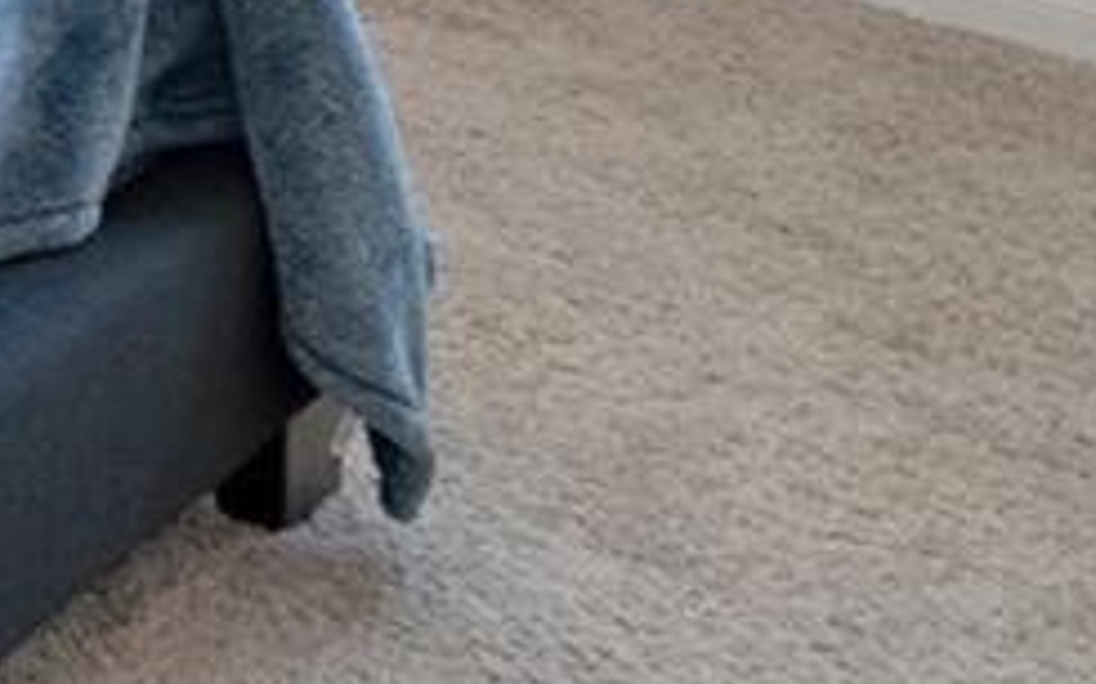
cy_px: -1323
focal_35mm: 113
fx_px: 3374
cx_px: -1718
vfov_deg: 9.3
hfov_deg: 12.8
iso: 320
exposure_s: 1.3
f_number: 9
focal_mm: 17
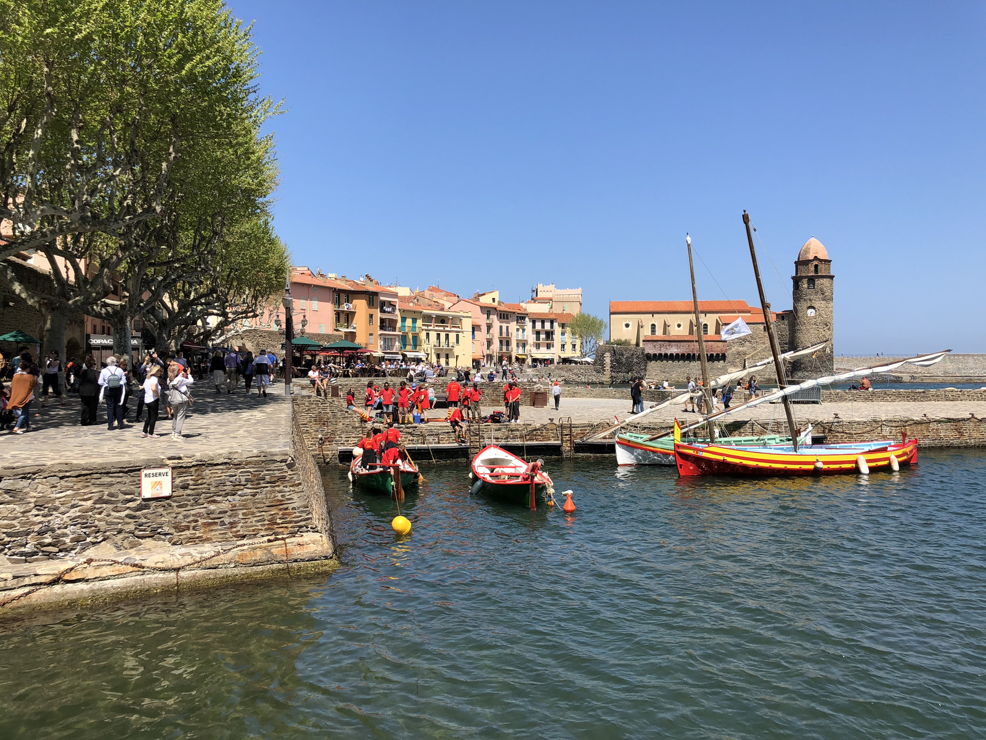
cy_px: 370
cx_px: 493
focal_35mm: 28
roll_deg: +0.6
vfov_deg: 49.7
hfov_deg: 63.4
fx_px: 798
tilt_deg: +0.7
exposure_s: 1/2088
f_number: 1.8
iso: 20
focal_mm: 4
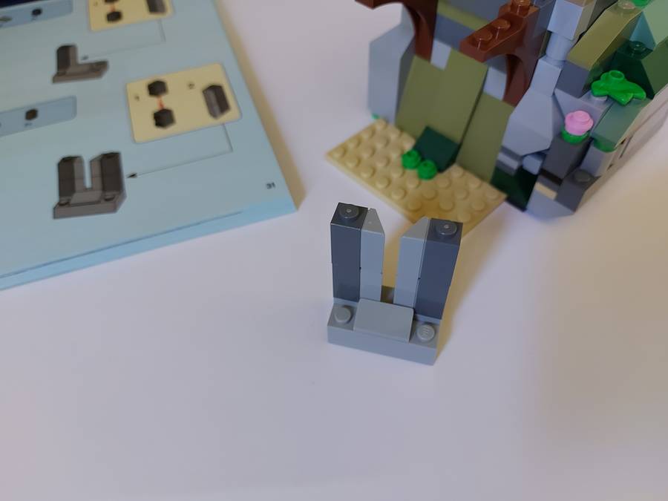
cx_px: 334
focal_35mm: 24
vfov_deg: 56.8
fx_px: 463
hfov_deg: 71.6
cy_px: 250
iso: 200
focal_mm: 5.23
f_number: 1.8
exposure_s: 1/33
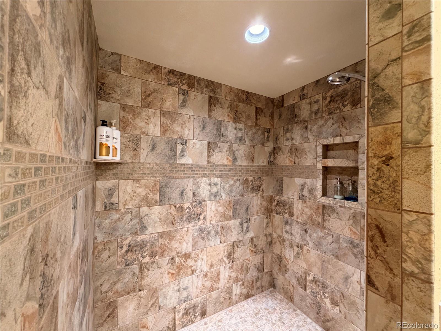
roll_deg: -0.4
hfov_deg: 102.1
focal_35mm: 14
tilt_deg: +0.4
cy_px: 166
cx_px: 220
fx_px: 178
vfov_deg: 85.7
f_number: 2.2
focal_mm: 2.22
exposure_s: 1/60
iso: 400
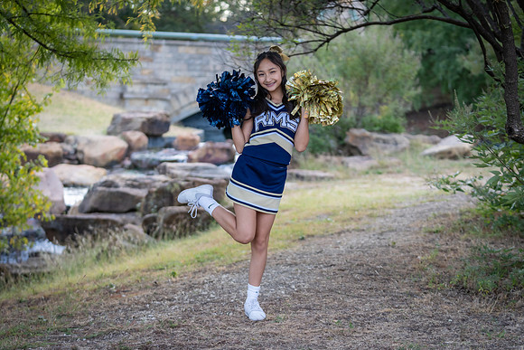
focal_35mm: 83
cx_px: 259
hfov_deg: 24.5
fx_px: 1205
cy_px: 184
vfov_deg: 16.5
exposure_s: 1/320
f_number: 2.8
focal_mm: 72
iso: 320
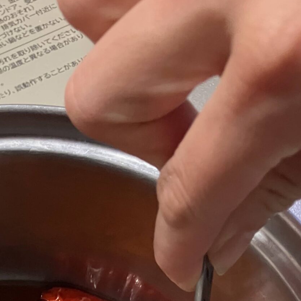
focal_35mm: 76
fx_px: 748
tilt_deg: -68.2
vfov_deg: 19.6
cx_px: 0
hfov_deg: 21.9
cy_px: 459
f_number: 1.8
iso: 320
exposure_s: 1/60
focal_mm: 3.99
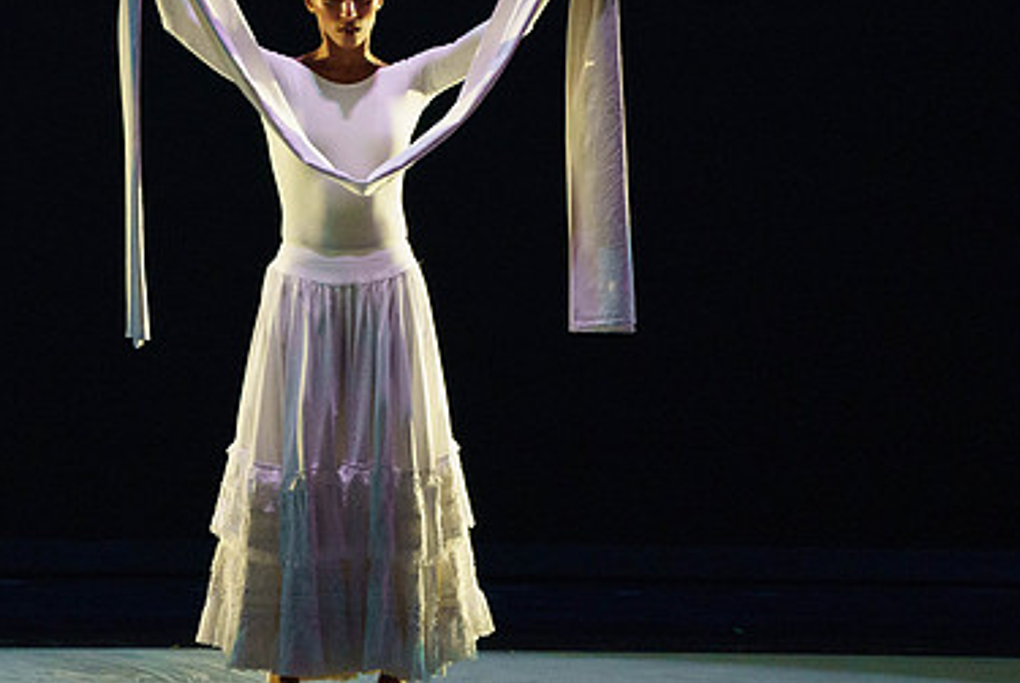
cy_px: 178
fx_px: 18324
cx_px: 233
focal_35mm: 646
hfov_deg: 3.2
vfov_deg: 2.1
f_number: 6.3
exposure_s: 1/400
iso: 8000
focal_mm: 352
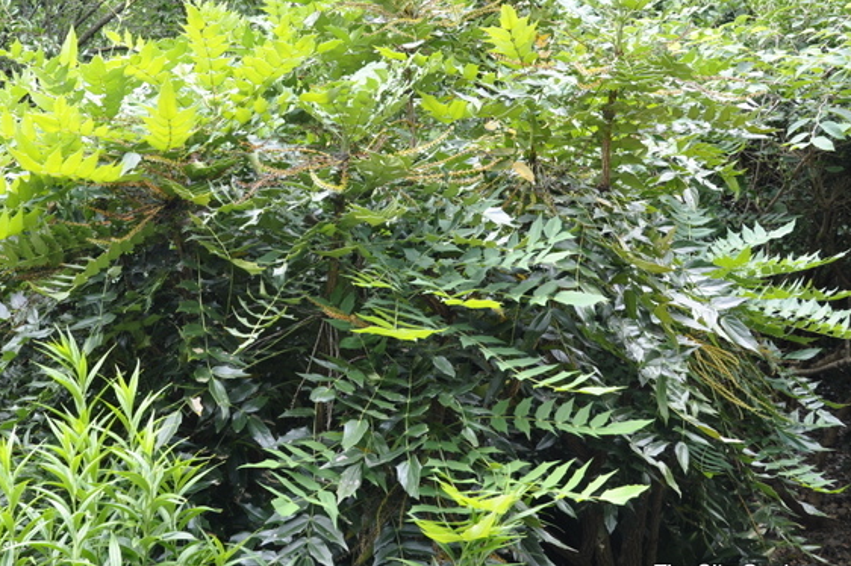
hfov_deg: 41.2
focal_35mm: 47
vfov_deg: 28.5
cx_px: 257
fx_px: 1110
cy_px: 207
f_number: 6.7
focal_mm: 22
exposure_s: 1/45
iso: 200
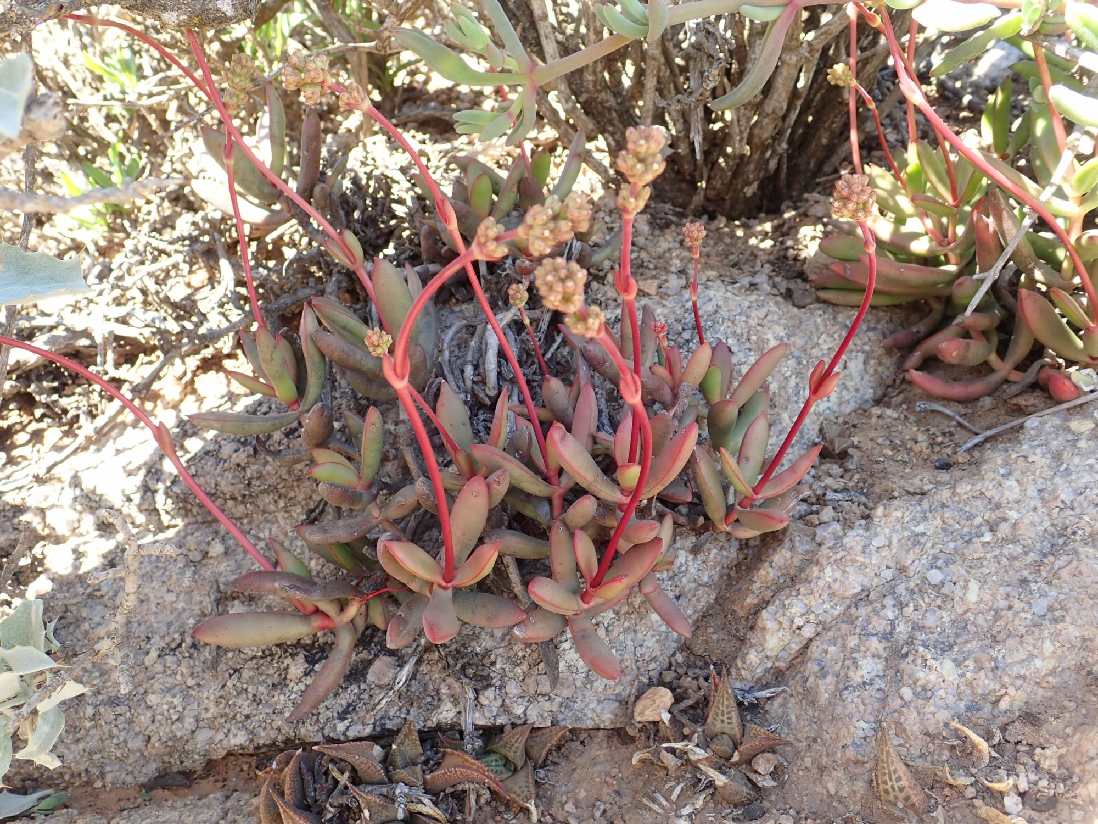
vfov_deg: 46.8
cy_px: 412
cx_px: 549
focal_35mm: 30
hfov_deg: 60.0
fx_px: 952
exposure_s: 1/60
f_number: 3.2
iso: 100
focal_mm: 5.5
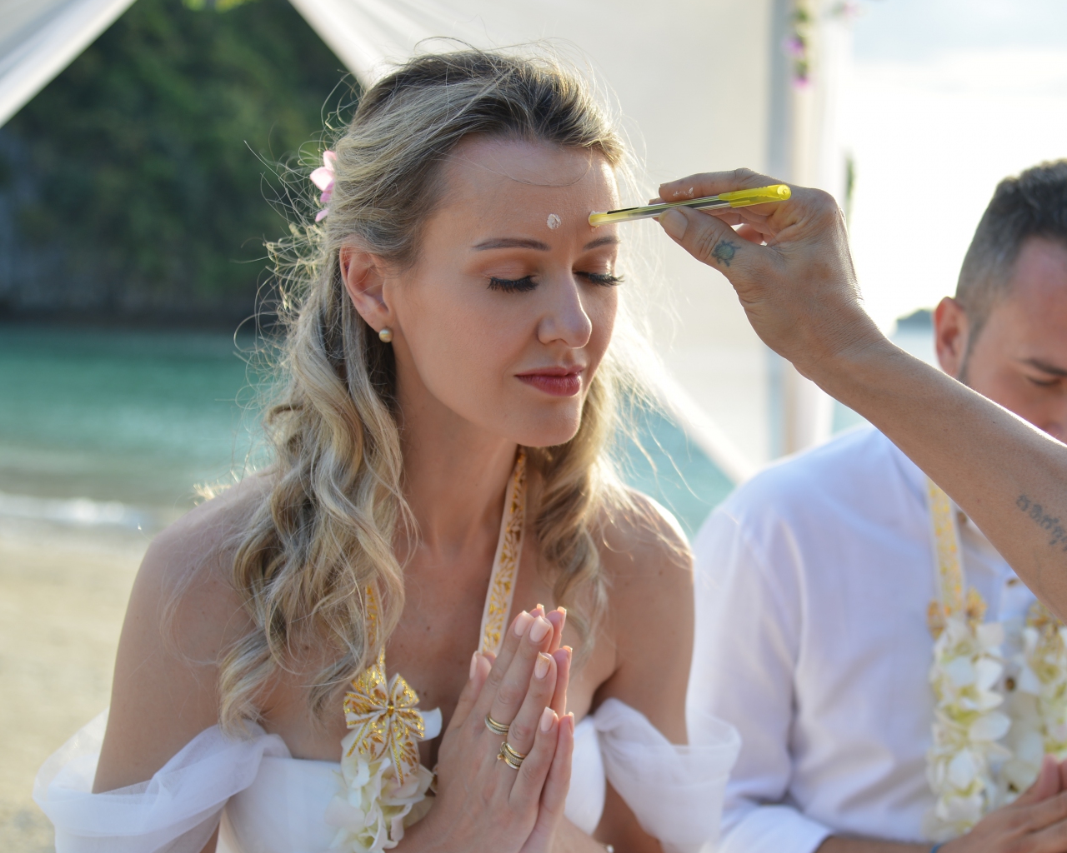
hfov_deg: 28.6
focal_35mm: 66
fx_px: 2084
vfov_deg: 23.1
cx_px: 672
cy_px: 484
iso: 100
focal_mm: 50
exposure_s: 1/125
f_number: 4
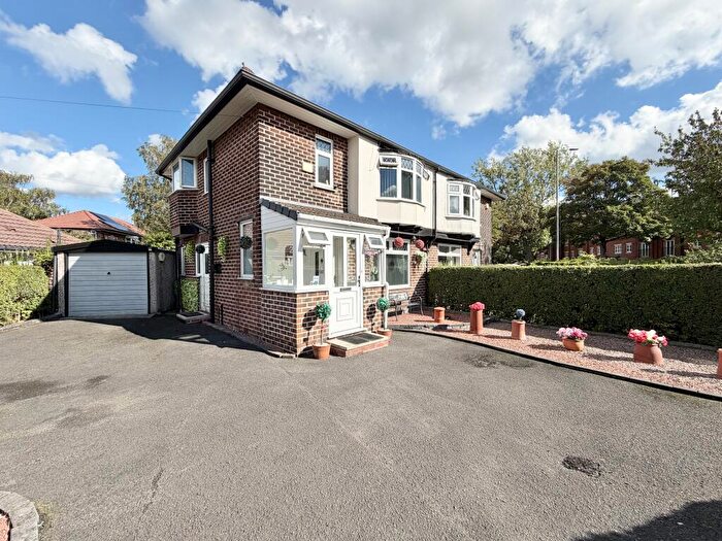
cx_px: 361
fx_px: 292
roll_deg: +0.6
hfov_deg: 102.1
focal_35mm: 14
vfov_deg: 85.7
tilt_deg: -0.6
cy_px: 270
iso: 25
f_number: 2.2
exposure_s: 1/789
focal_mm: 2.22
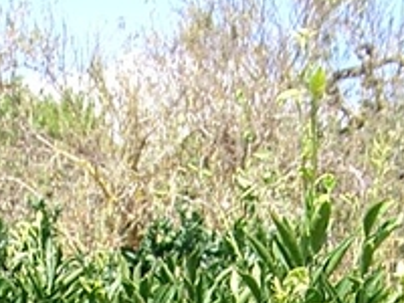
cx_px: 87
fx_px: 2334
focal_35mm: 200
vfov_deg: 6.9
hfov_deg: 9.9
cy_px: 772
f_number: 4.8
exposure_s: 1/320
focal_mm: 8
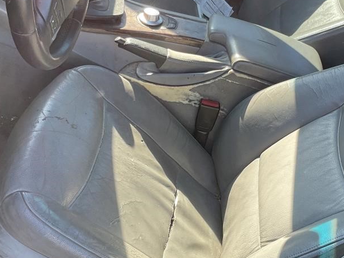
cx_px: 232
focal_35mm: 61
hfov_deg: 31.4
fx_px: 606
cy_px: 101
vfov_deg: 24.0
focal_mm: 3
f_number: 1.8
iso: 20
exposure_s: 1/120
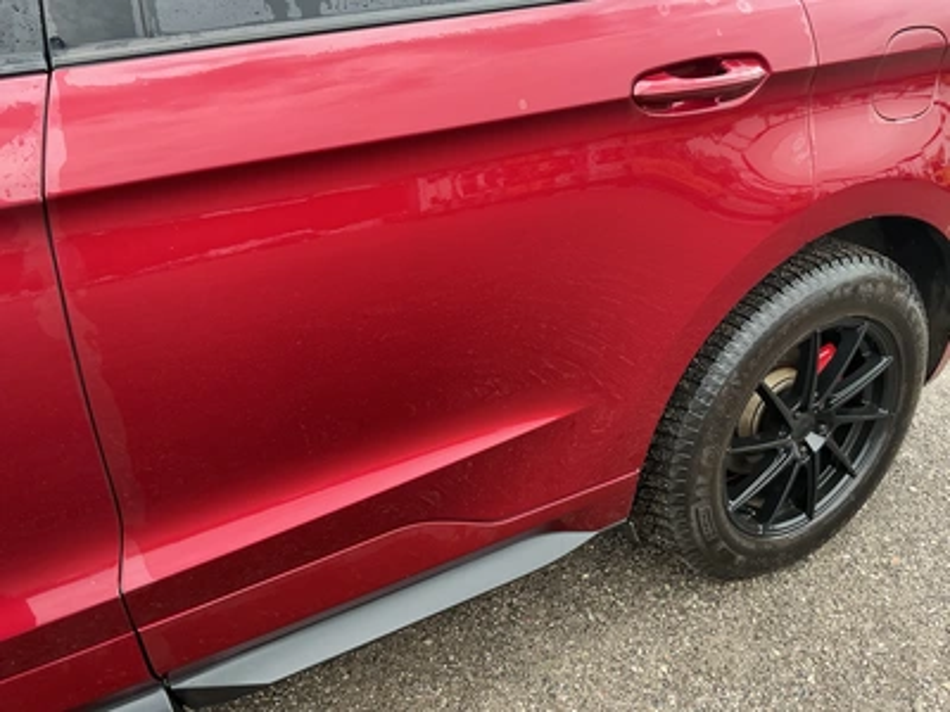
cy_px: 356
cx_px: 475
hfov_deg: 63.4
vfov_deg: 49.7
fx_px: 768
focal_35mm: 28
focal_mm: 3
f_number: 1.8
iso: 50
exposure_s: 1/122
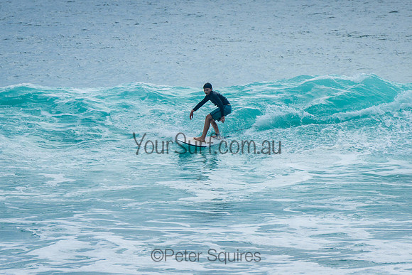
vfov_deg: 2.5
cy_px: 112
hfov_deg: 3.7
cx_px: 209
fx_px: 6300
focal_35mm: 550
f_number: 13
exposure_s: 1/2000
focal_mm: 400
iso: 500
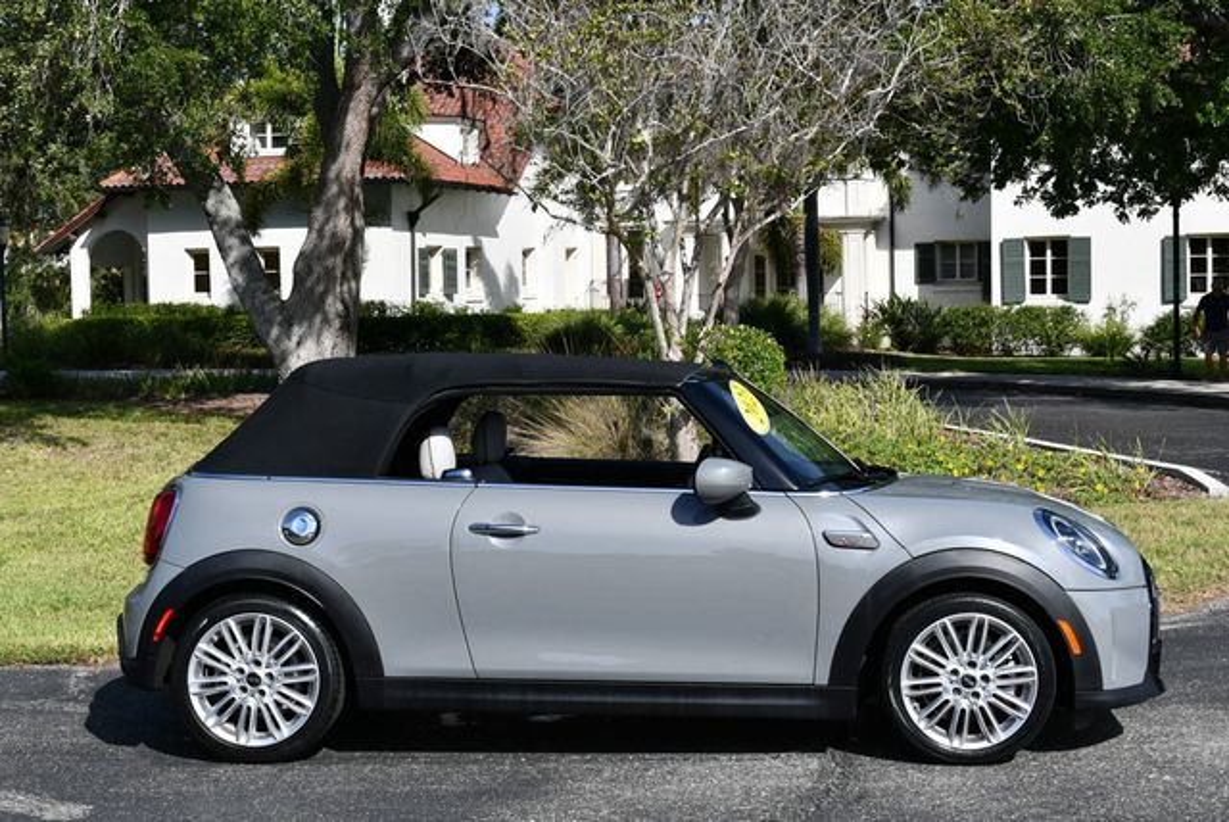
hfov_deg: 31.4
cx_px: 614
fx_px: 2187
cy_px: 411
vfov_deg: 21.3
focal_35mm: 64
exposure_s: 1/250
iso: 100
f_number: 8
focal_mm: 32
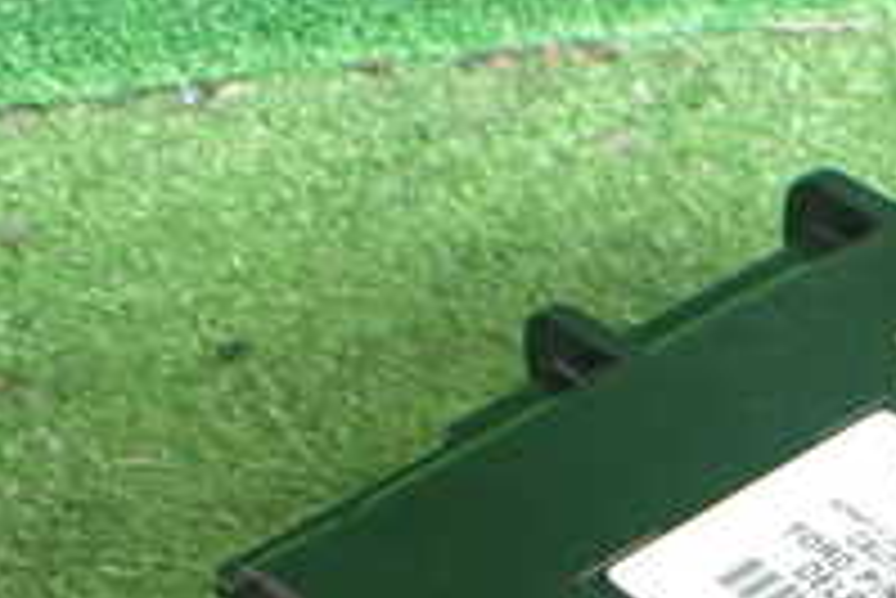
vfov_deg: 13.9
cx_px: 1117
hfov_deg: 20.1
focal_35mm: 94
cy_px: 827
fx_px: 2341
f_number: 2.3
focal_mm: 5.4
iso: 640
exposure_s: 1/125
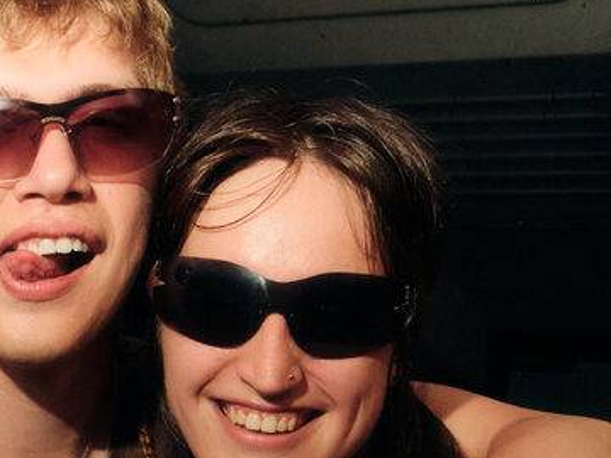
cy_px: 477
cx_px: 81
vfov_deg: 18.5
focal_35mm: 77
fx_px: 1359
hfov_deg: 24.7
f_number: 9
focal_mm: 16
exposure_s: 1/180
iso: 3200
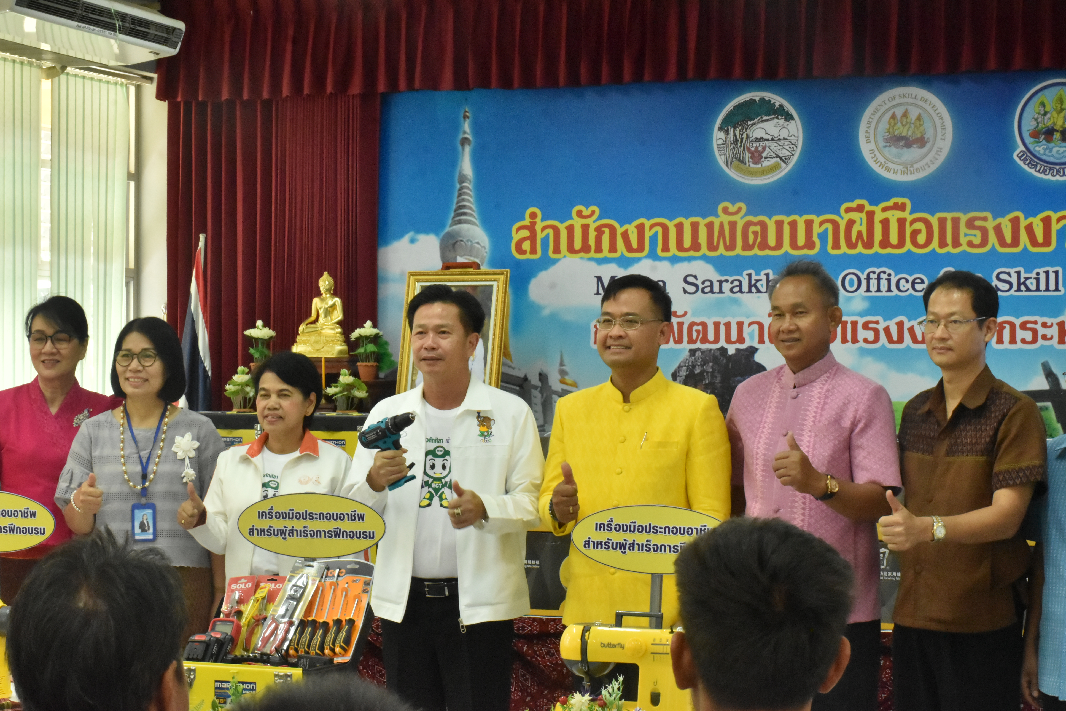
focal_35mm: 78
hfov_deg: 26.0
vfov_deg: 17.5
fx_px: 2309
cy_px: 356
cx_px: 533
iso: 3200
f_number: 18
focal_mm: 52
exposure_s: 1/25
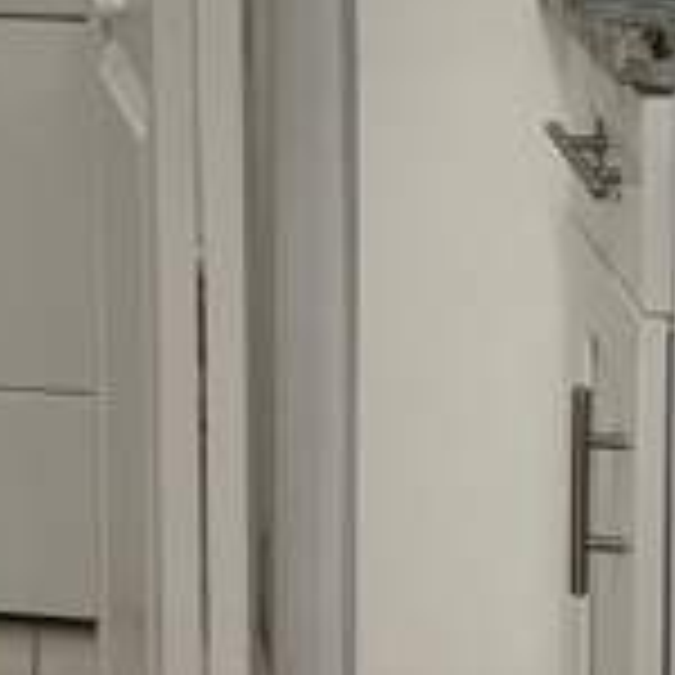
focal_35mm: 98
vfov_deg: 16.4
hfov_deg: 16.2
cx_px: -351
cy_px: -306
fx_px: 2162
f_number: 1.8
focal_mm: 4.25
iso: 200
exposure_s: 1/60
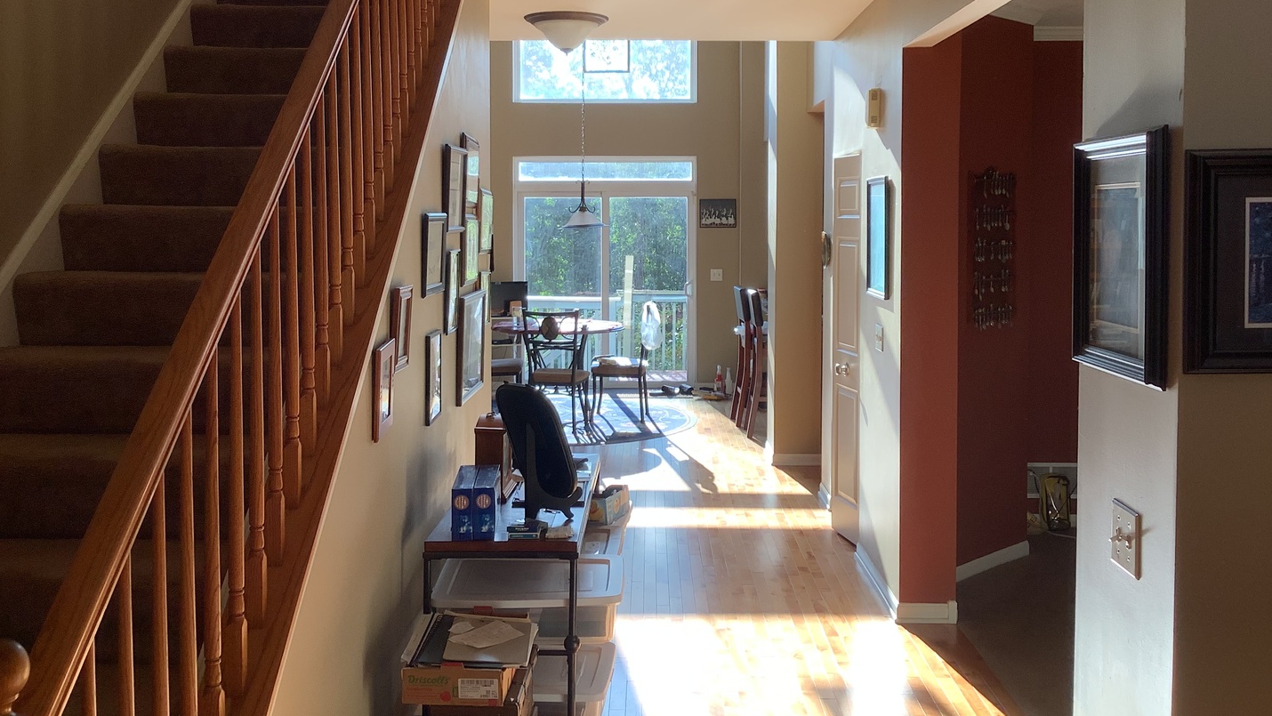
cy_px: 250
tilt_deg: -3.8
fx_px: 1147
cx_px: 633
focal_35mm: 34
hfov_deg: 58.0
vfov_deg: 34.4
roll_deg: +0.3
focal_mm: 3.3
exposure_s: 1/120
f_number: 2.4
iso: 50
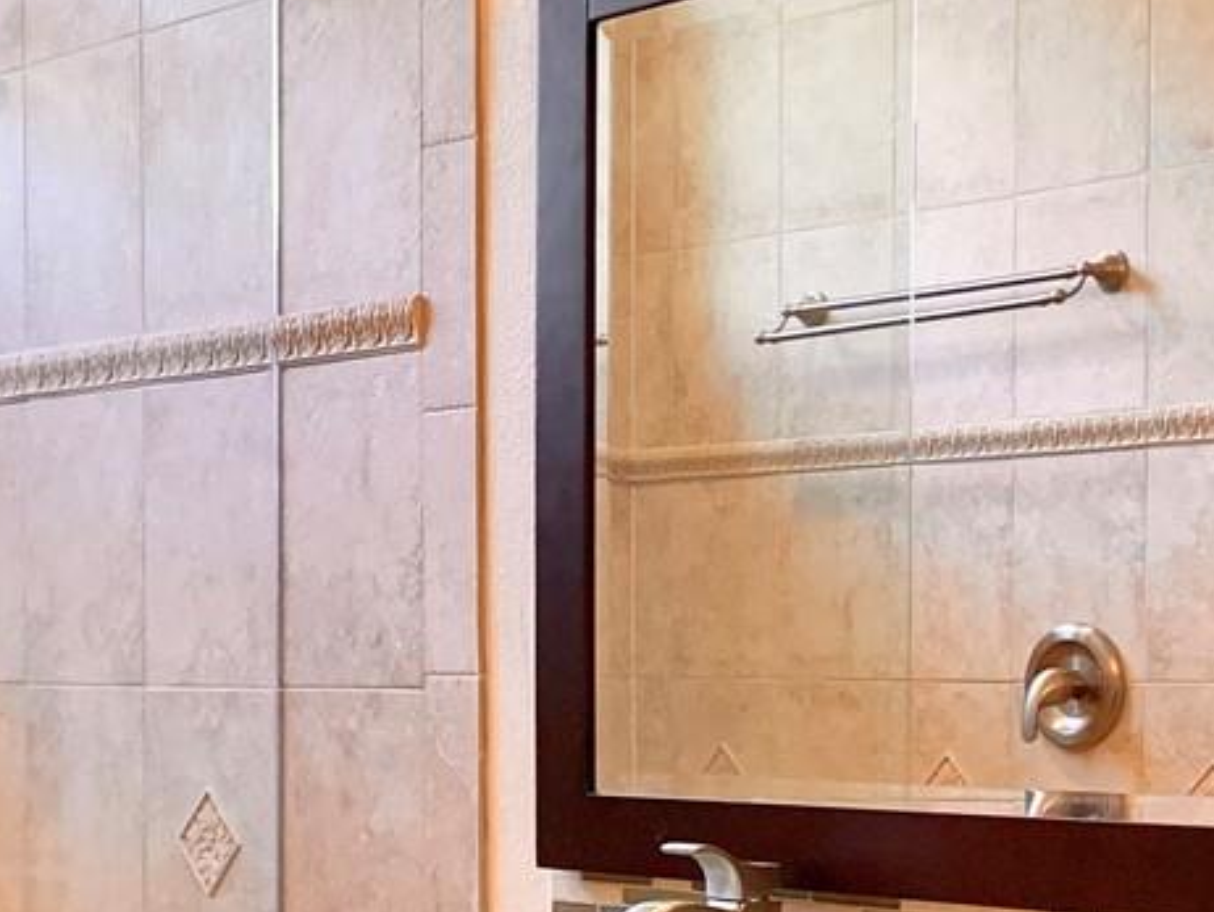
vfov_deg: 16.4
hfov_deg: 21.7
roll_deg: +0.6
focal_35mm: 90
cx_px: 394
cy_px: 649
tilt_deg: +0.1
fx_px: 3158
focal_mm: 4.25
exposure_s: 1/60
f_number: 1.8
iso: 80
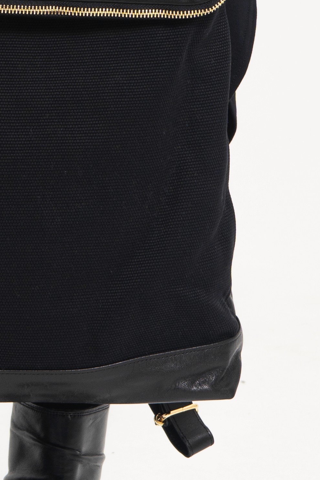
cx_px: -10
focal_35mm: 198
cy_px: 64
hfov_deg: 6.9
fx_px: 2640
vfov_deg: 10.3
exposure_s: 1/160
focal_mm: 49
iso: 100
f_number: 10
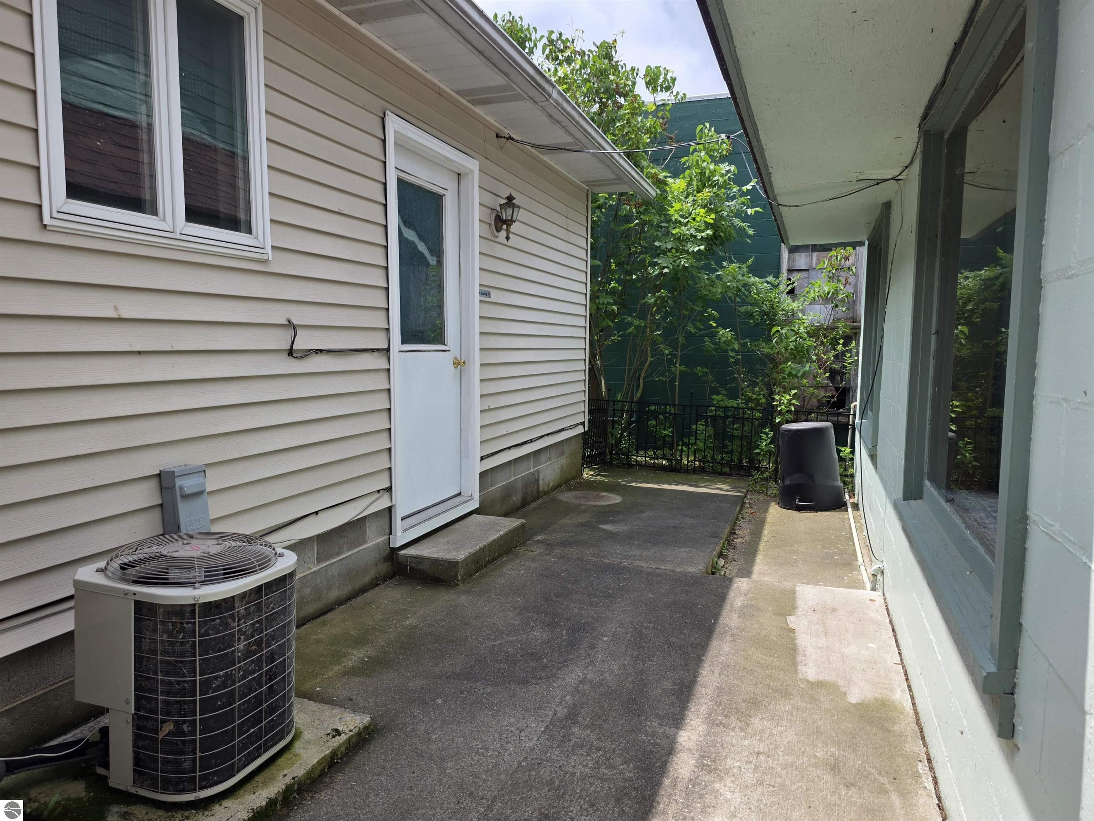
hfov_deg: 73.9
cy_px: 410
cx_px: 547
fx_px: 727
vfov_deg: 58.9
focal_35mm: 23
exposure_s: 1/3333
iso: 80
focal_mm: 6.3
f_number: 1.7
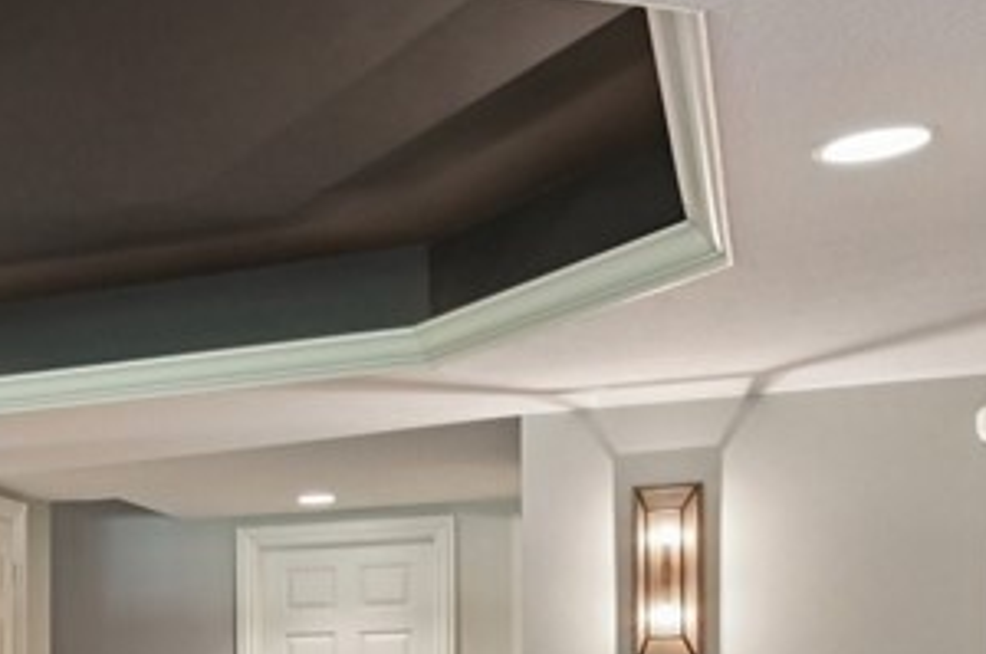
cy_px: 702
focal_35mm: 58
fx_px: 1586
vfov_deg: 22.1
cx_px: -191
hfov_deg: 29.7
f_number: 6.3
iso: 1000
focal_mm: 16
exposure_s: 1/25
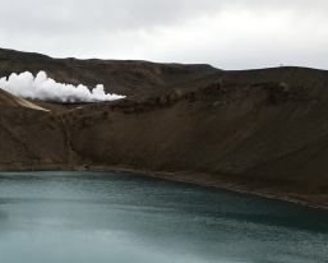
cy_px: 192
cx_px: -19
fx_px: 661
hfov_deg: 26.1
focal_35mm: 68
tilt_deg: -6.8
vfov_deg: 22.3
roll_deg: -0.3
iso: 20
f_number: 1.8
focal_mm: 3.99
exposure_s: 1/1064
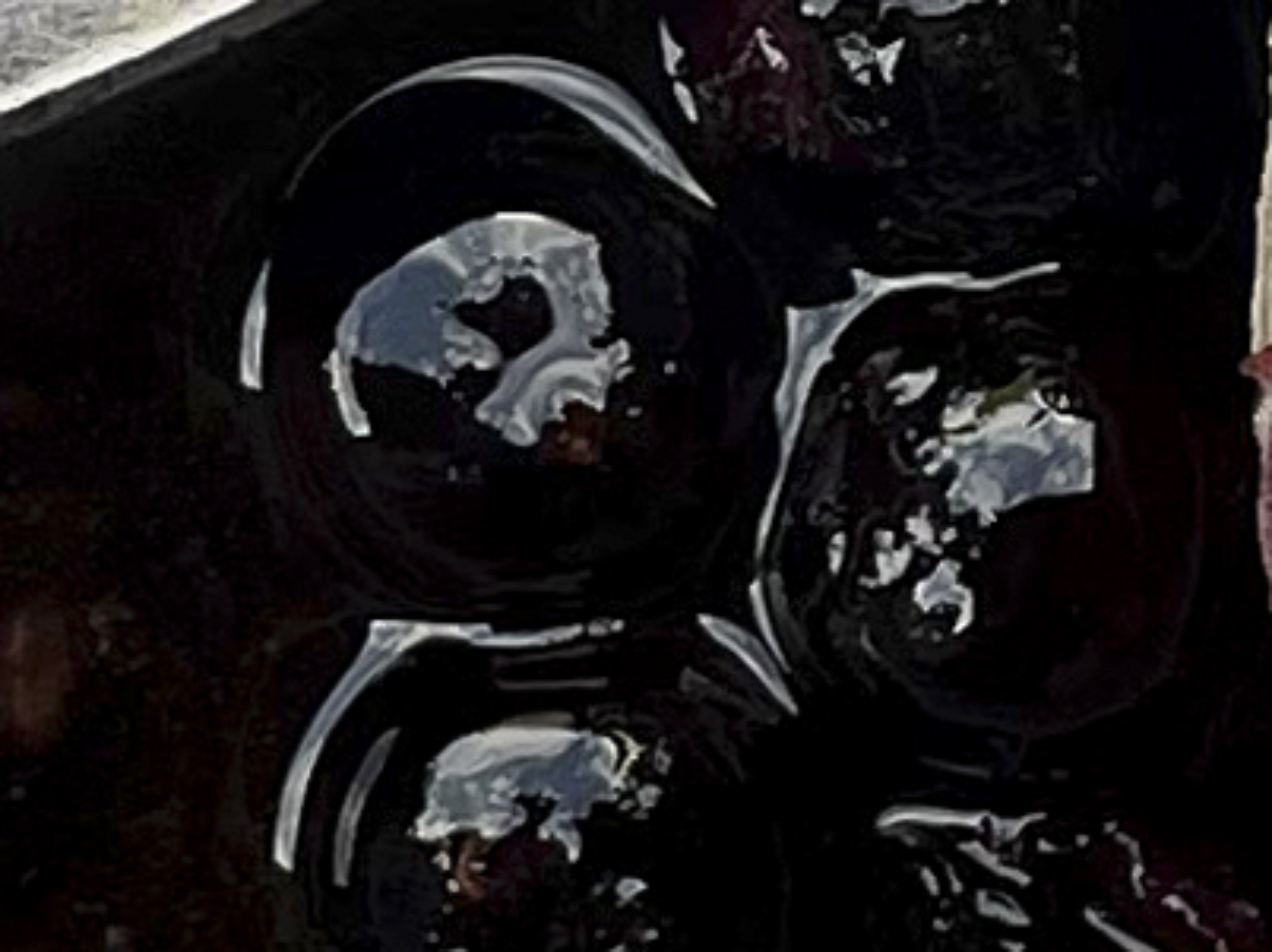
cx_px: 71
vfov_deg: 5.6
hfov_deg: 7.6
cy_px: -857
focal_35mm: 259
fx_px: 9512
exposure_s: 1/198
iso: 32
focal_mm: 4.2
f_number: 1.6
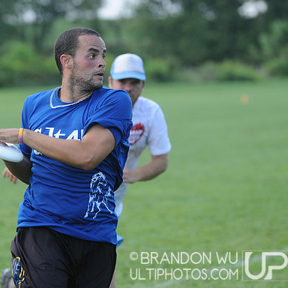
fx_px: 2990
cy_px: 144
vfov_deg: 5.5
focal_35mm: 318
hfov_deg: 5.5
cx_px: 80
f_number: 2.8
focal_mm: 165
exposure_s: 1/1000
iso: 320
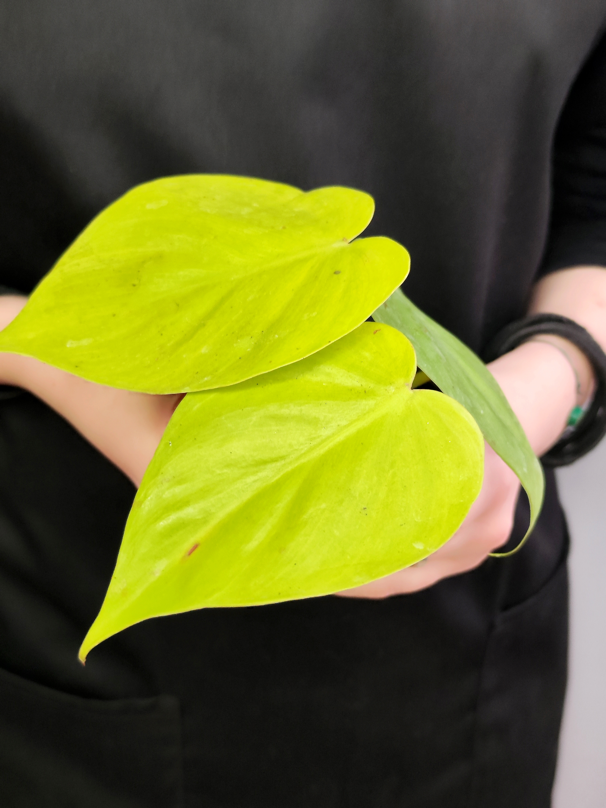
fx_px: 537
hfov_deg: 58.9
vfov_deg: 73.9
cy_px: 404
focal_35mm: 23
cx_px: 303
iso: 1139
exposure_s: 1/50
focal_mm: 7.01
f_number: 1.69
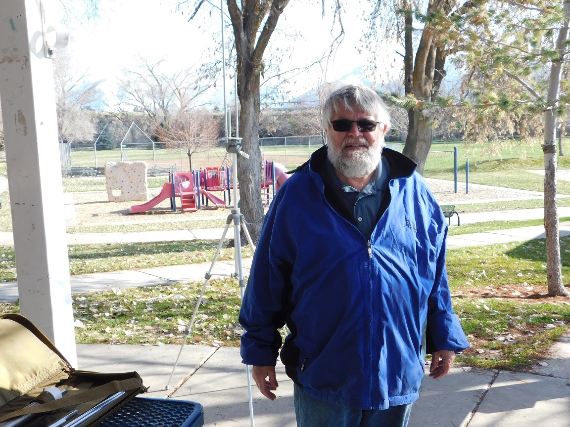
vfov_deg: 36.0
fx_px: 659
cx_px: 285
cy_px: 214
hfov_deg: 46.8
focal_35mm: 40
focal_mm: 7.1
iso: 125
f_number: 3.6
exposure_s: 1/250
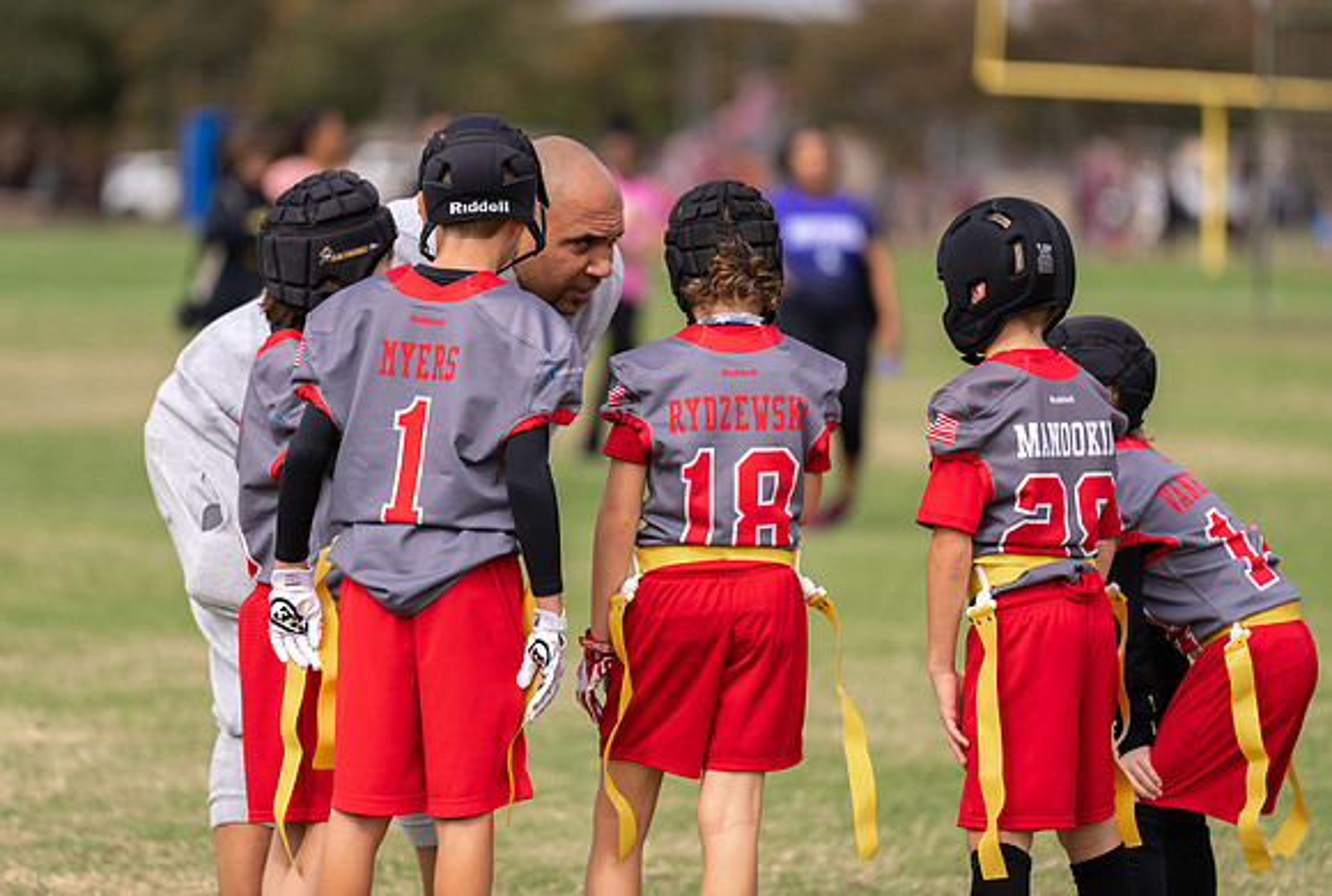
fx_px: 8835
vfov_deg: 5.8
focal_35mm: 238
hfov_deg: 8.6
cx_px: 540
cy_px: 374
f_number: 2.8
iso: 100
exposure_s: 1/1600
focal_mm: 200
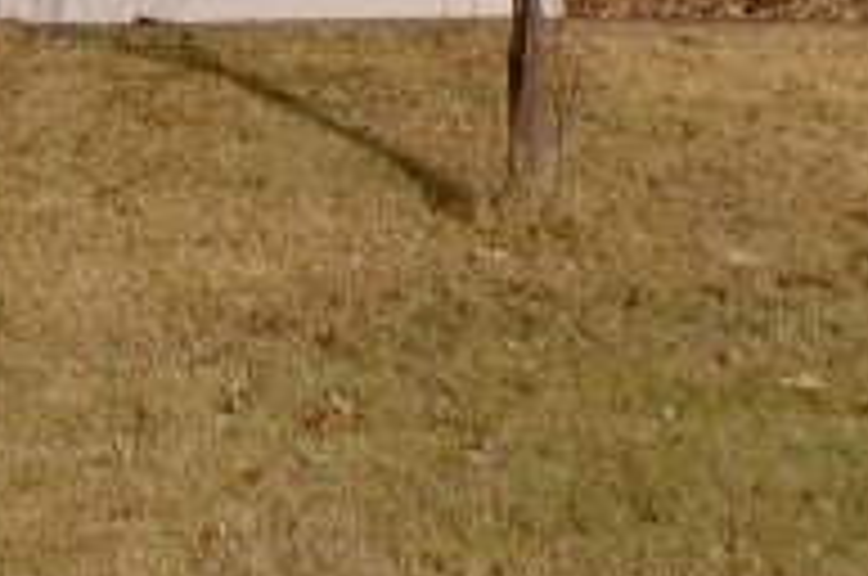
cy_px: -306
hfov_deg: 16.6
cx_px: 4
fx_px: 2913
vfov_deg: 10.8
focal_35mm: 121
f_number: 5.6
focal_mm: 6.3
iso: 64
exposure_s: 1/640
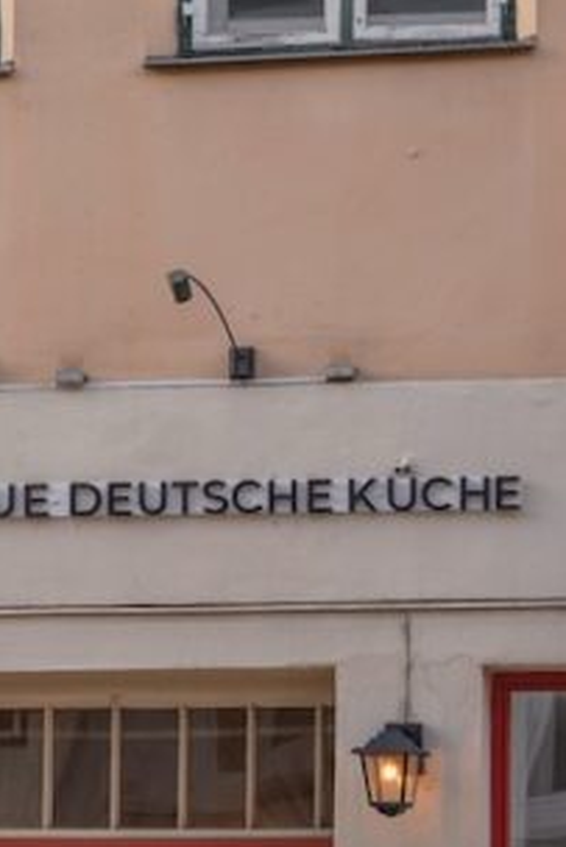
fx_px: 4424
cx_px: -357
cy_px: 265
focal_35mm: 188
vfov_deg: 10.9
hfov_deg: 7.2
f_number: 2.8
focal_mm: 51.5
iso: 100
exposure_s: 1/200
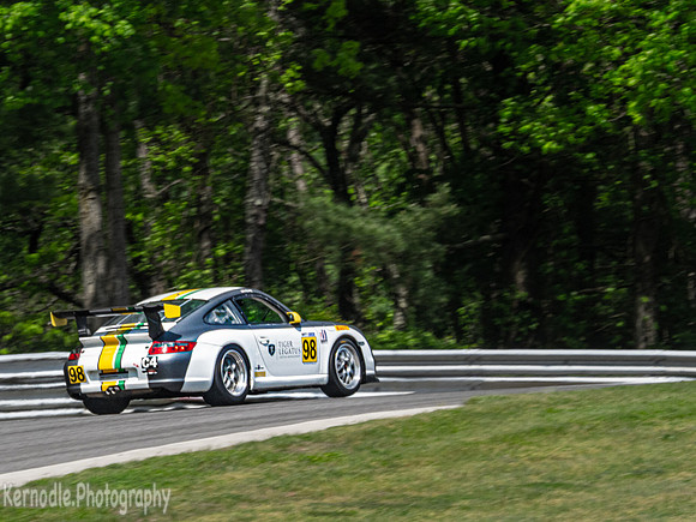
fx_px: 10741
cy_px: 252
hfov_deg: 3.7
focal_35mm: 534
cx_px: 255
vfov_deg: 2.8
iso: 400
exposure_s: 1/320
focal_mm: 210
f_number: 14
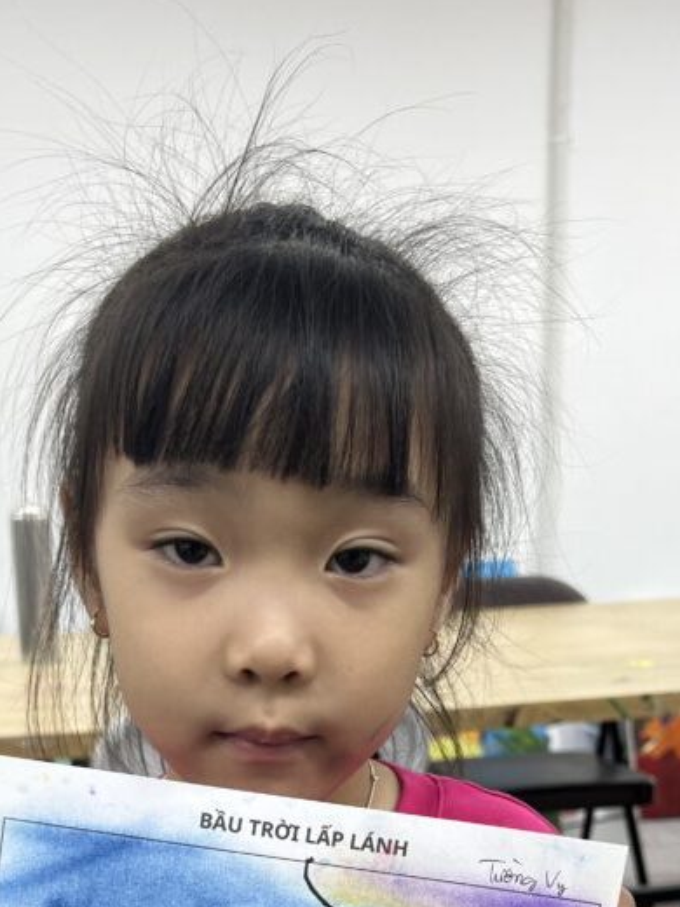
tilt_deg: -16.2
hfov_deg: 29.1
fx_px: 1310
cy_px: 863
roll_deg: +2.1
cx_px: 288
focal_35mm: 50
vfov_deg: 35.3
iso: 40
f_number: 1.5
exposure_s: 1/100
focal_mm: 5.7
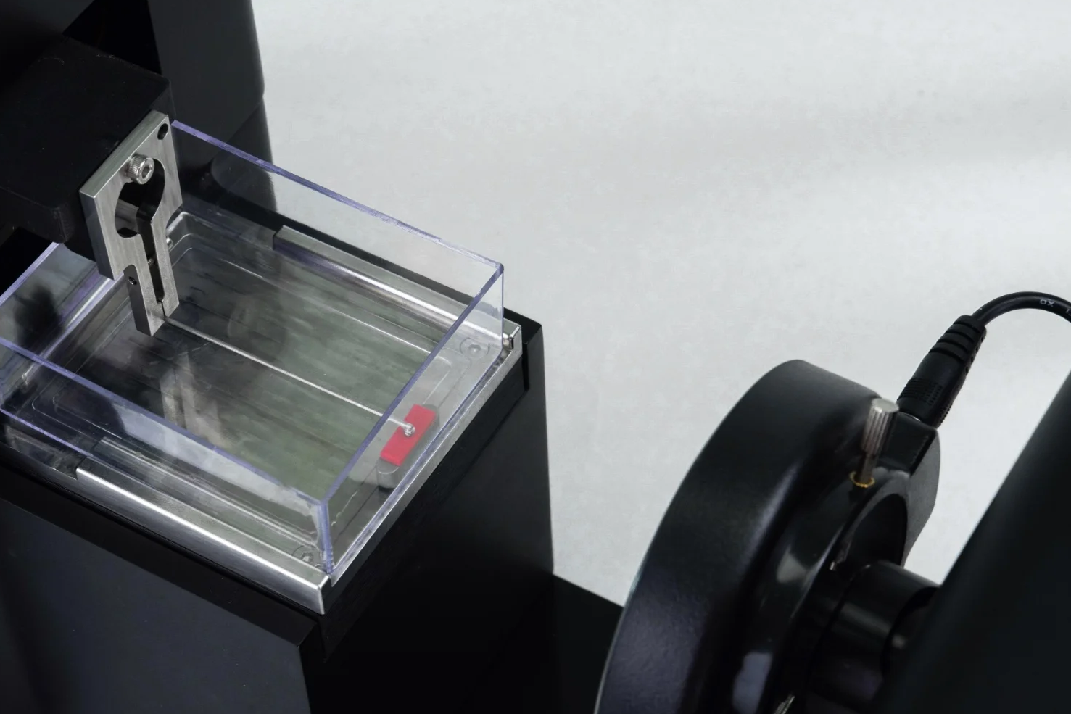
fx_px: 2707
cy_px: 397
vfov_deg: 15.0
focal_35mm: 91
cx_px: 442
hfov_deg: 22.4
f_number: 14
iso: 640
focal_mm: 70
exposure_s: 1/100
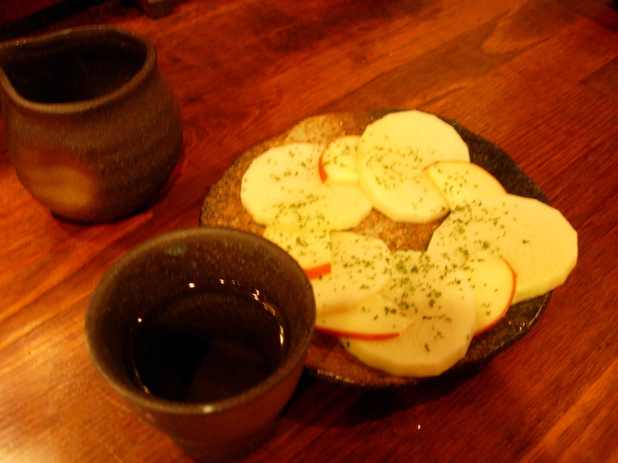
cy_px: 232
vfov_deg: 37.7
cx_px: 309
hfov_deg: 49.0
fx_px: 678
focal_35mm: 38
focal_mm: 7.8
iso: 200
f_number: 2.8
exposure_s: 1/6.5
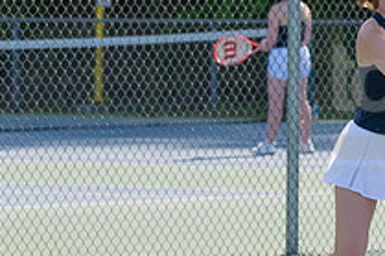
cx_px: 389
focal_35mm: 519
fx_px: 5546
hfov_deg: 4.0
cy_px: 111
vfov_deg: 2.6
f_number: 5.6
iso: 1000
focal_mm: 125
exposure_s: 1/2000
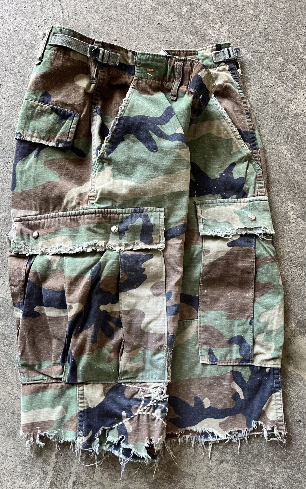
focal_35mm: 28
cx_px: 145
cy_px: 248
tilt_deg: -83.2
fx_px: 374
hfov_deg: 44.5
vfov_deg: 66.5
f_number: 1.6
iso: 100
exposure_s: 1/121
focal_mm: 5.1
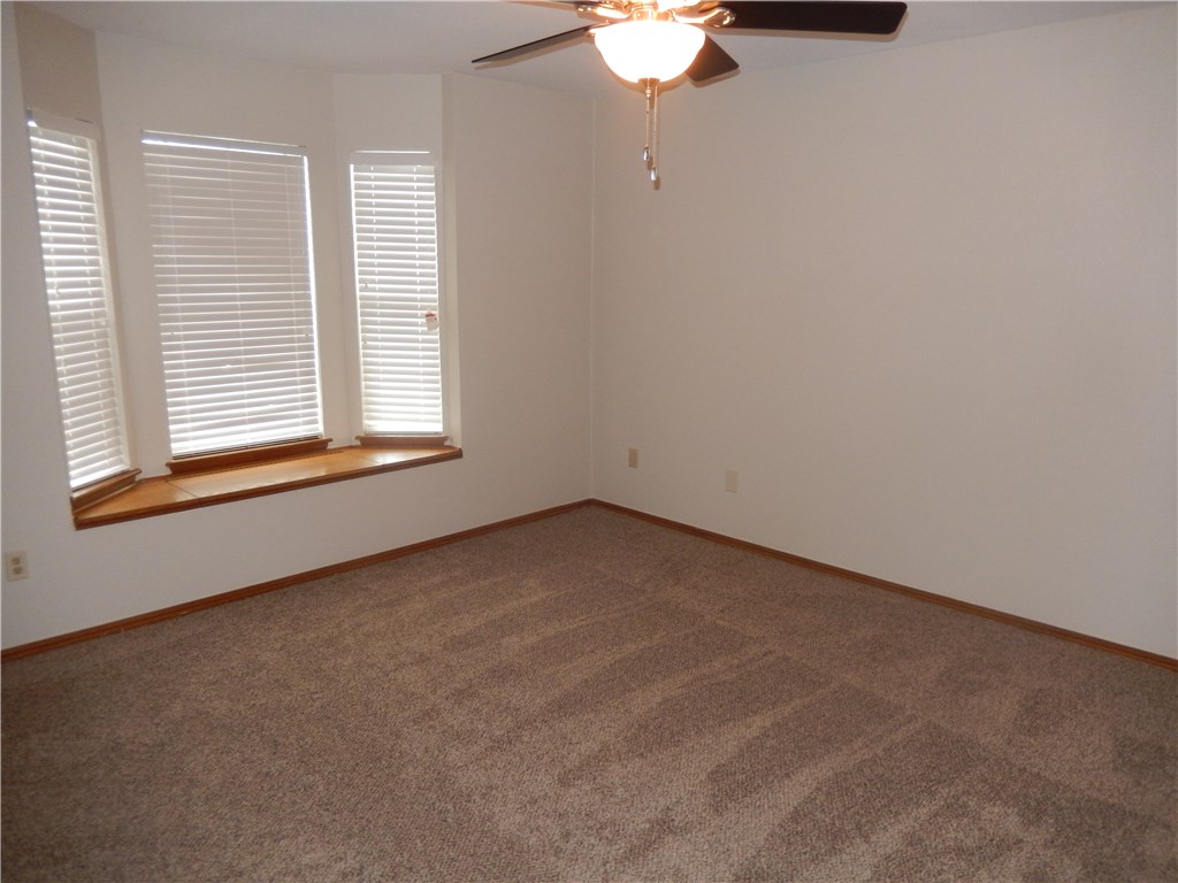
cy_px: 442
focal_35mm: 25
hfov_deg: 69.4
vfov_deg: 54.9
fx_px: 851
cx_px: 589
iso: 200
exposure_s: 1/30
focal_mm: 4.5
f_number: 3.4
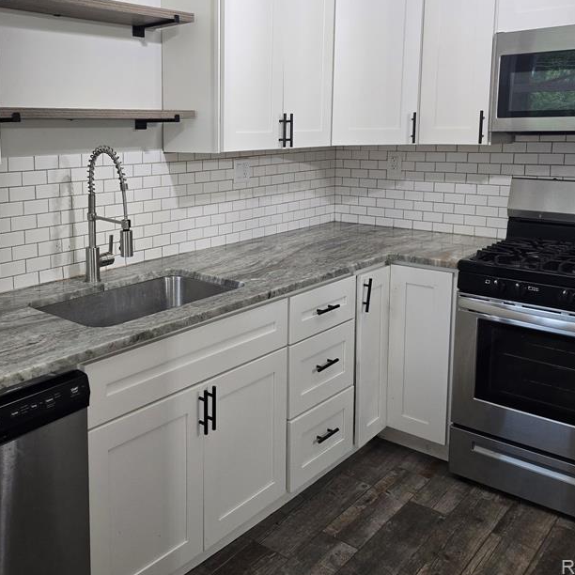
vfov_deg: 48.1
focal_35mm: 34
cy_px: 222
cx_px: 176
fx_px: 639
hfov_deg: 47.4
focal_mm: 6.3
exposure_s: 1/40
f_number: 1.7
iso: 125
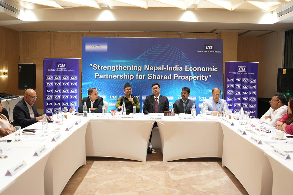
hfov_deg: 54.4
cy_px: 98
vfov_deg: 37.9
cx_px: 146
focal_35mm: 35
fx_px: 285
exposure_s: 1/200
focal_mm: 35
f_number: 2.2
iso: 1600
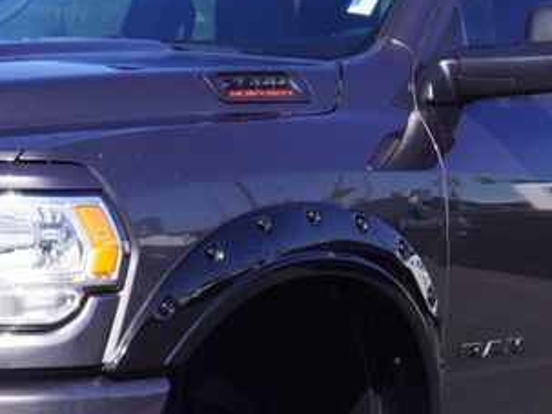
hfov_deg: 15.0
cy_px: 398
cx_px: 189
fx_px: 2098
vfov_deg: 11.2
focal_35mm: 132
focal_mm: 27
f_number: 9
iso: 100
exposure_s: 1/125
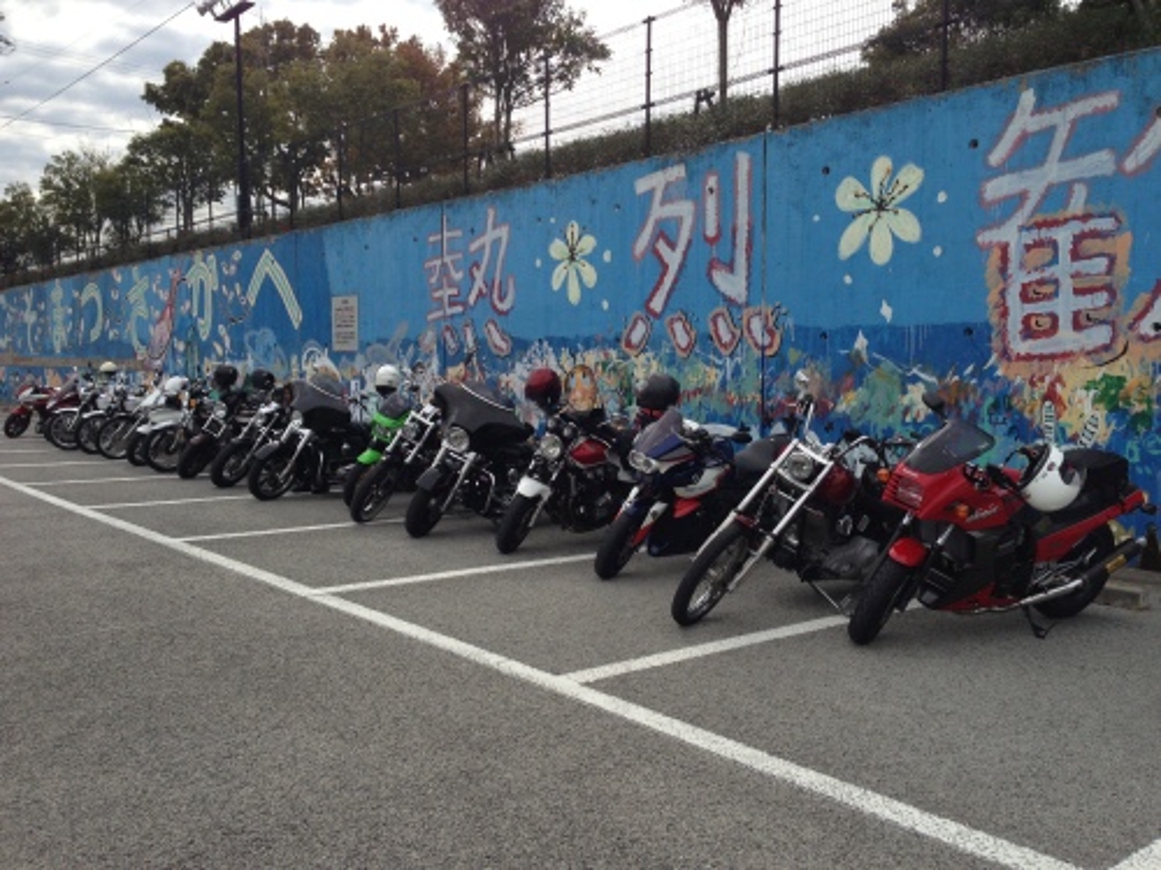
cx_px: 580
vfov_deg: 42.9
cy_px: 435
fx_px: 1107
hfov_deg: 55.4
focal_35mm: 33
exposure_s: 1/1043
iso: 50
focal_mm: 4.13
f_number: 2.4
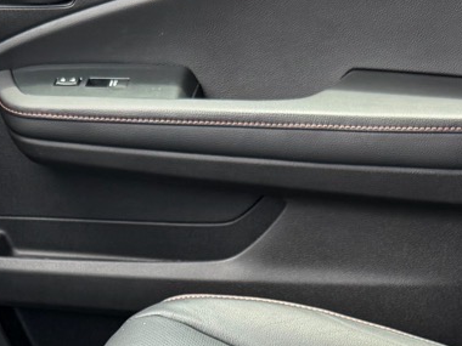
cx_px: 137
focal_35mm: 101
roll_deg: -0.7
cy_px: 582
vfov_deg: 13.4
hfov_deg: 19.4
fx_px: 1348
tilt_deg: -39.4
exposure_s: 1/146
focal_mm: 6.76
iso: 100
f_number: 1.78
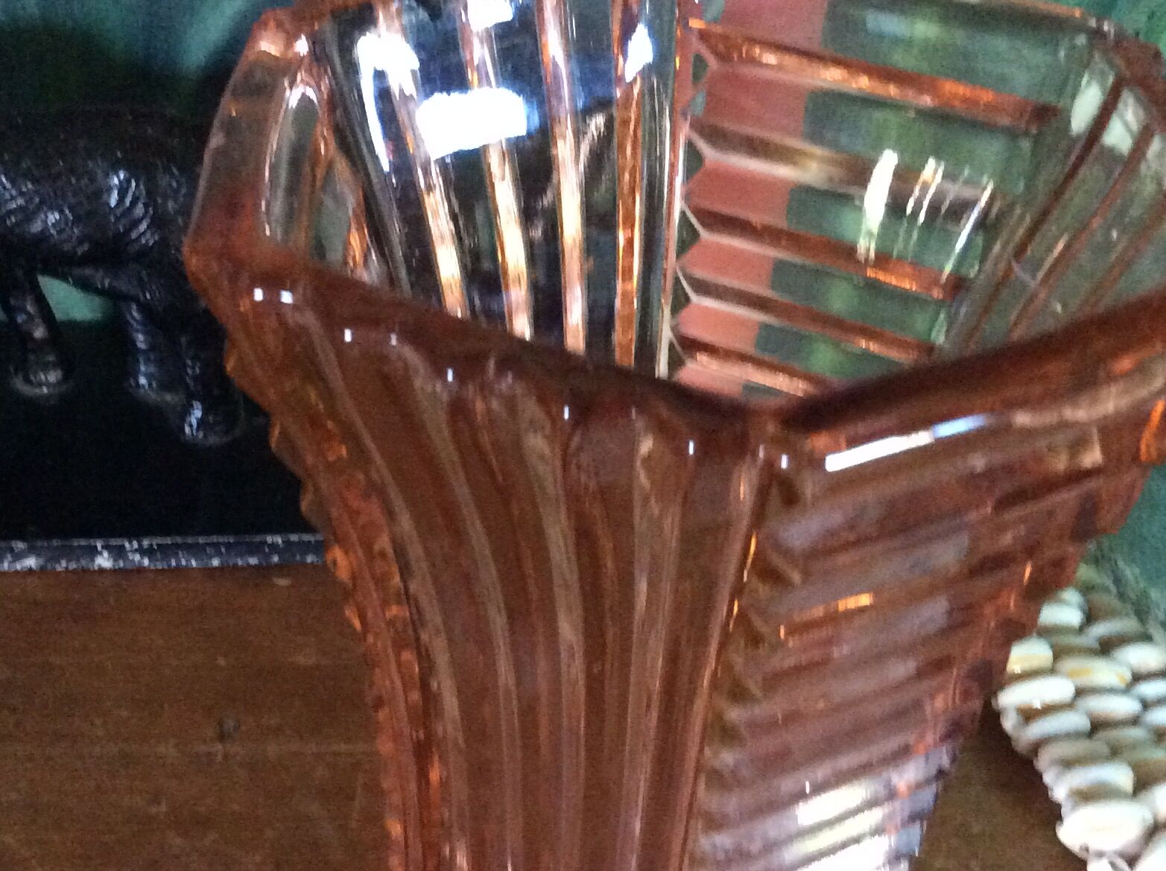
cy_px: 507
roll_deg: +0.0
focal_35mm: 53
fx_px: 1783
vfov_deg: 27.4
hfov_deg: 36.1
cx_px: 465
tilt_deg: -37.5
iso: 500
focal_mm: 3.3
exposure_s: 1/17
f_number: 2.4
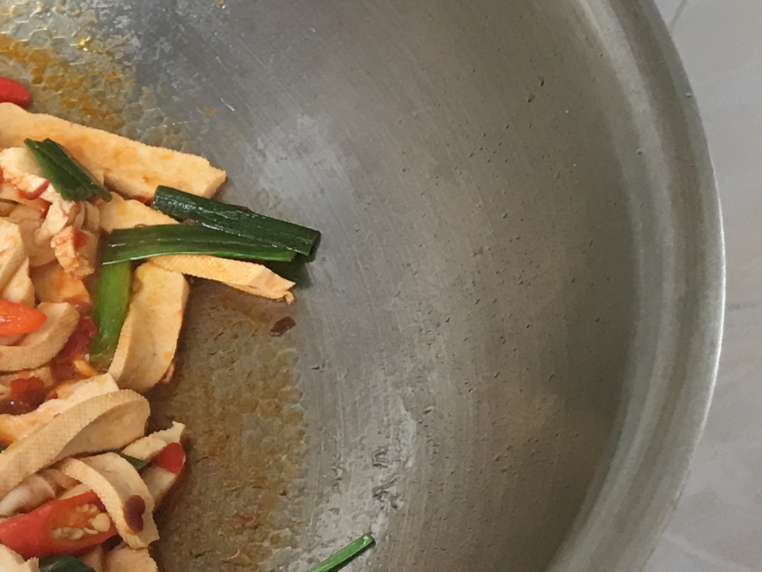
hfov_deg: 17.6
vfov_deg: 15.1
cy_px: 244
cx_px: -445
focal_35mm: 98
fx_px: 2157
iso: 32
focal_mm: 4.15
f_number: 2.2
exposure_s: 1/17
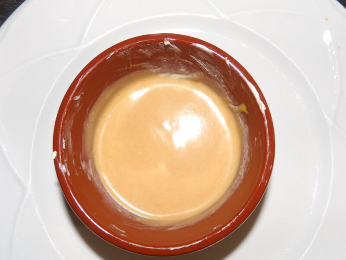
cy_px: 130
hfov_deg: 55.4
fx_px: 330
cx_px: 173
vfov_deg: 42.9
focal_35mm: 33
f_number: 3.1
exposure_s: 1/33
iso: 100
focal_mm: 5.9
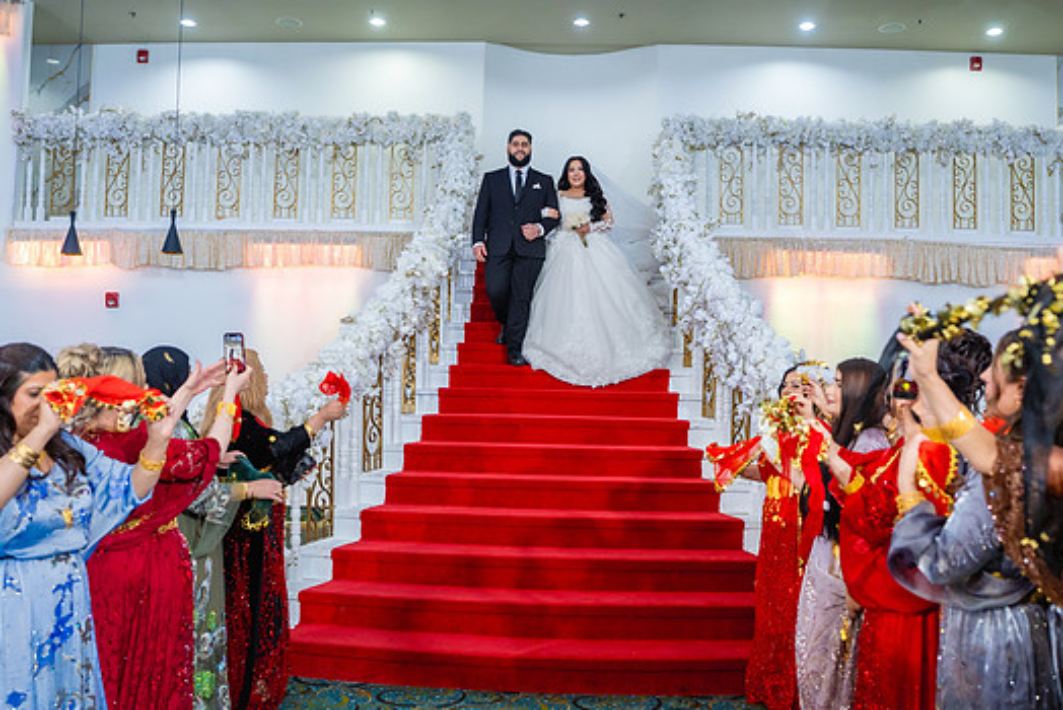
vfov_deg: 42.4
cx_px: 550
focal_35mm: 31
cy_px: 362
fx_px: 916
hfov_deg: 60.2
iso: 800
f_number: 2.8
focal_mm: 28
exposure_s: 1/160
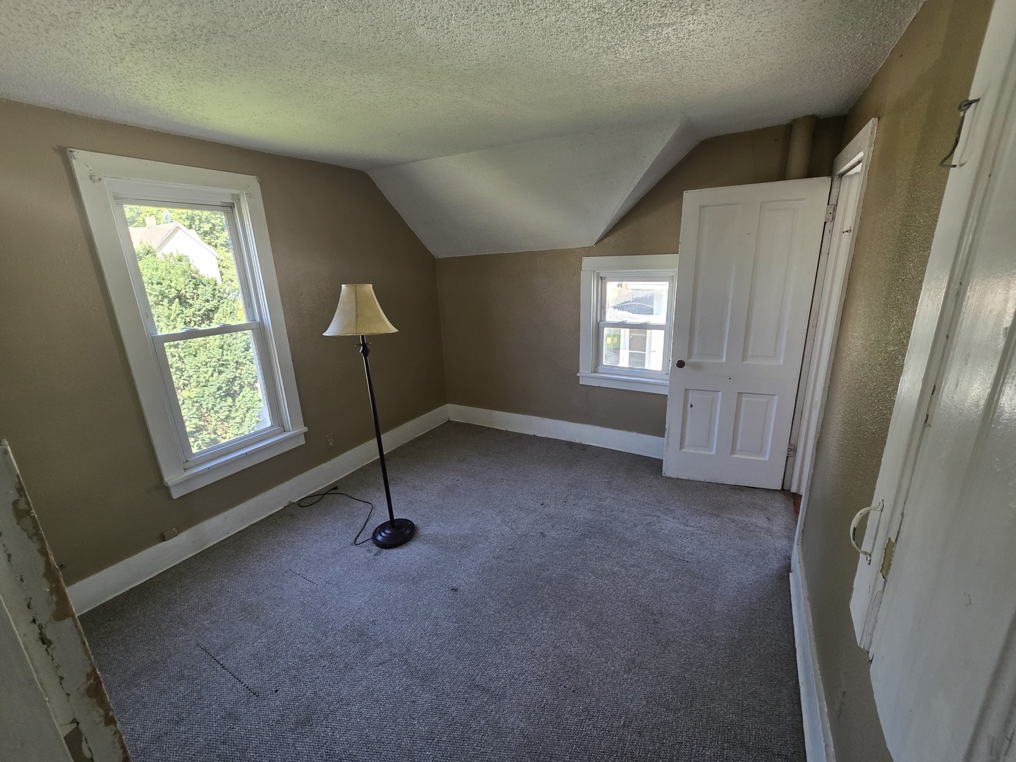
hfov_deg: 106.2
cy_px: 381
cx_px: 508
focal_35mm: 13
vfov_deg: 89.9
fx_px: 382
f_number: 1.9
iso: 160
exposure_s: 1/120
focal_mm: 2.2
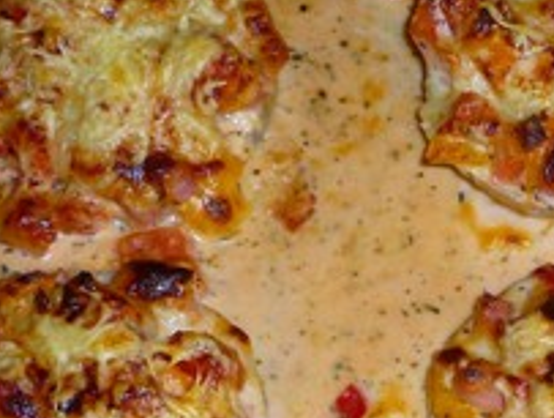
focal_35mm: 107
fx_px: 1715
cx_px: 576
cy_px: 489
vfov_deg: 13.5
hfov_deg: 17.8
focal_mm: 5.6
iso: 100
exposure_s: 1/30
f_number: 3.6
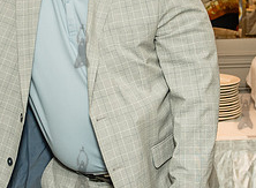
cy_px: 38
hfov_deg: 23.3
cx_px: 85
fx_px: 617
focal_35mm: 84
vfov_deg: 17.2
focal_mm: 28
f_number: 3.5
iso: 1600
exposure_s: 1/200
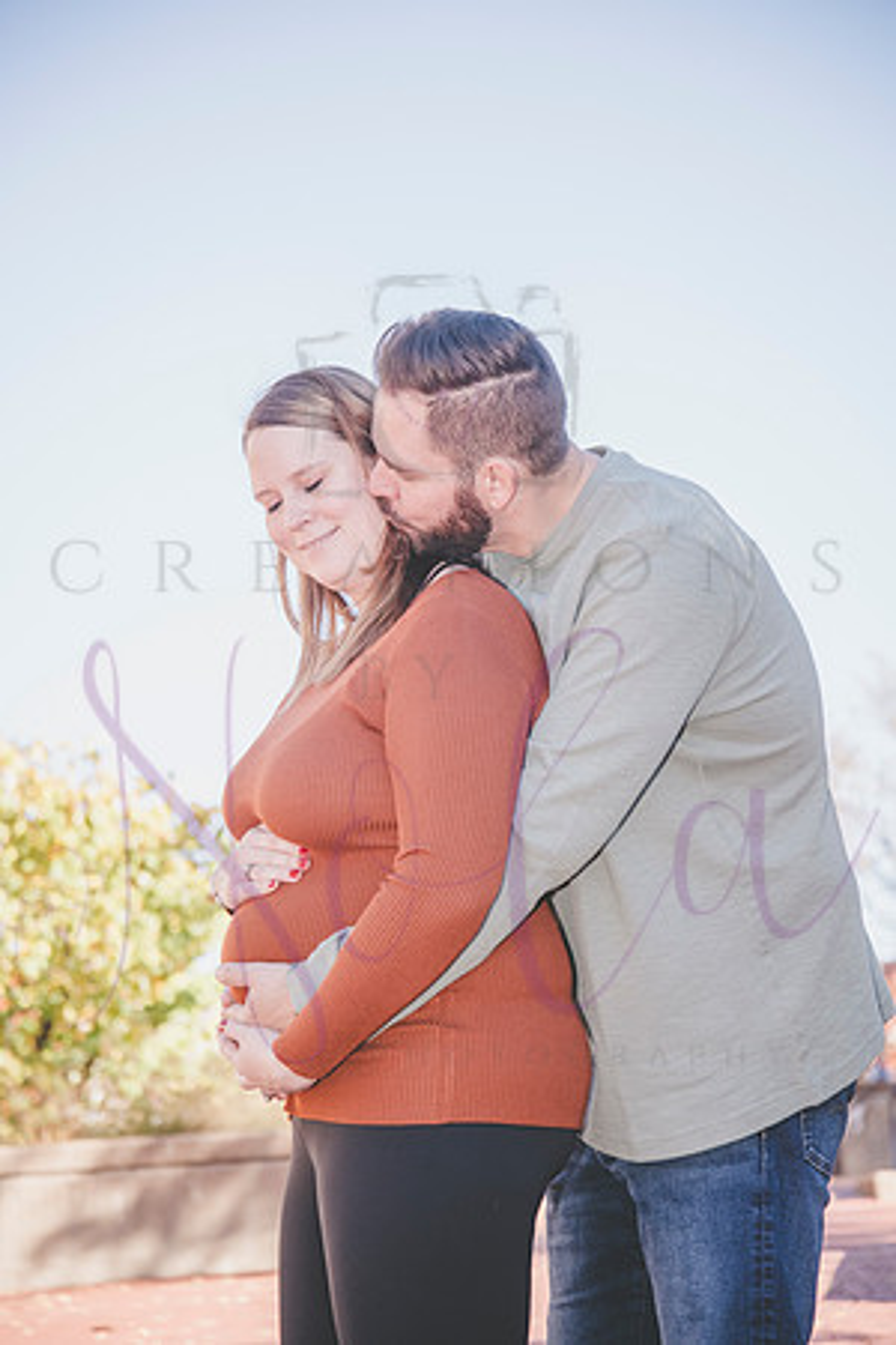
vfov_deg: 25.4
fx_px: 2986
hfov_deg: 17.1
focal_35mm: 80
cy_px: 672
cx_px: 448
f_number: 4.5
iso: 640
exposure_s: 1/640
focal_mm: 80
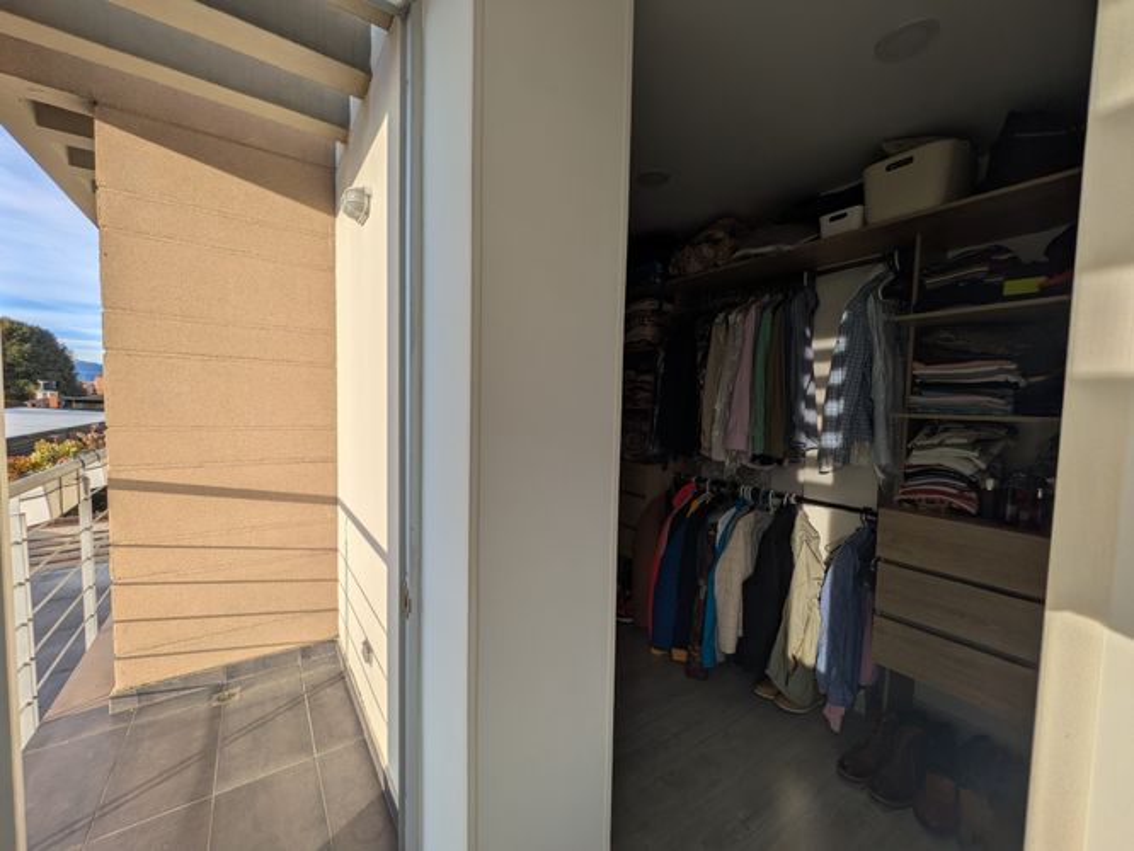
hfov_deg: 102.0
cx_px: 567
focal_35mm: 14
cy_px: 426
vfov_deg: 85.7
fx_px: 459
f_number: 2.2
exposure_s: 1/1081
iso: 49
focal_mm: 1.83
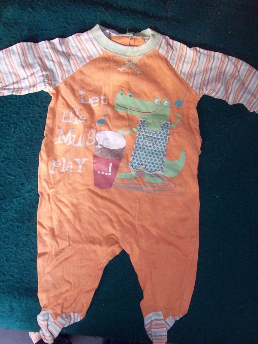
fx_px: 278
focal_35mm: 28
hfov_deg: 49.8
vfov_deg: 63.4
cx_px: 129
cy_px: 172
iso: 64
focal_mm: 5.1
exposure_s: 1/64
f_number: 3.5
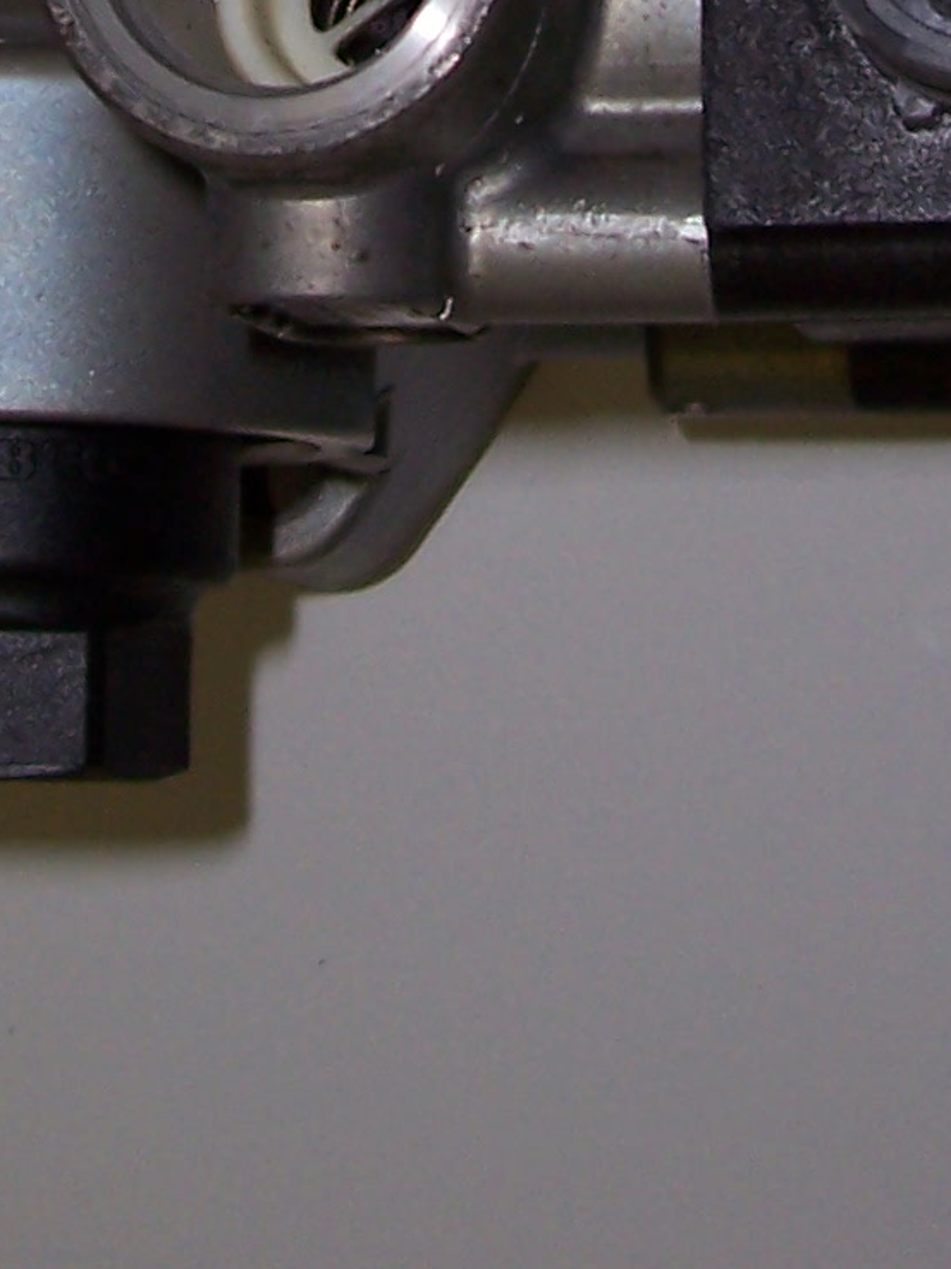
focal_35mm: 118
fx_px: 4325
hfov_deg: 12.5
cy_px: -655
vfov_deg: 15.4
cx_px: 349
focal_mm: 5.6
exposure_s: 1/60
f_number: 2.7
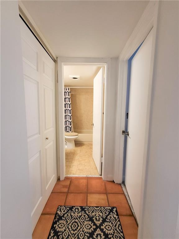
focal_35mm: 13
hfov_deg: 89.9
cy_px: 120
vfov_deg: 106.2
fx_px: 90
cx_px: 90
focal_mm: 1.74
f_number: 2.2
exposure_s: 1/60
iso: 320
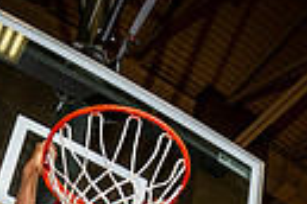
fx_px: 597
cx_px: 36
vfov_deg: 13.1
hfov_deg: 27.9
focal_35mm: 70
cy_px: 522
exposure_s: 1/250
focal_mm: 20
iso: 160
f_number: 4
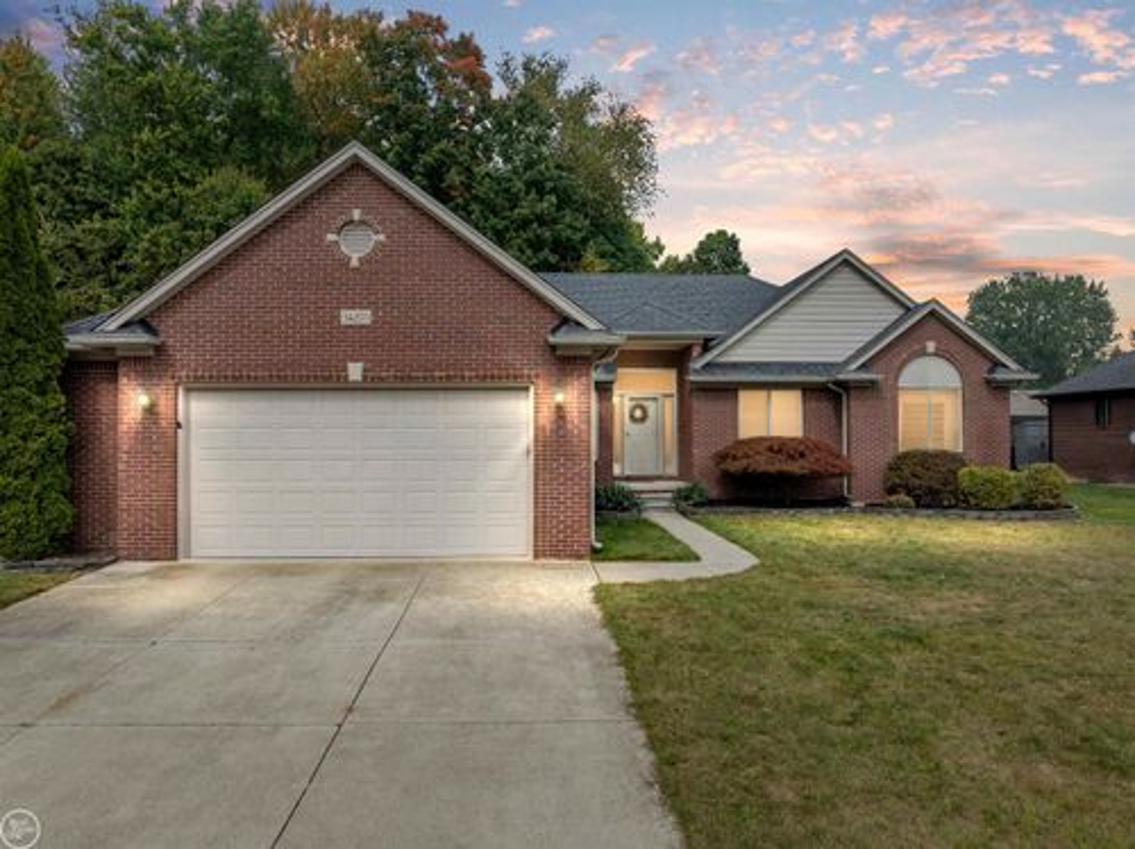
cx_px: 568
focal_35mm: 24
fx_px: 786
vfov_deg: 56.7
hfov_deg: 71.6
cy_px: 424
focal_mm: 12.29
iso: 100
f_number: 4
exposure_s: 1/100
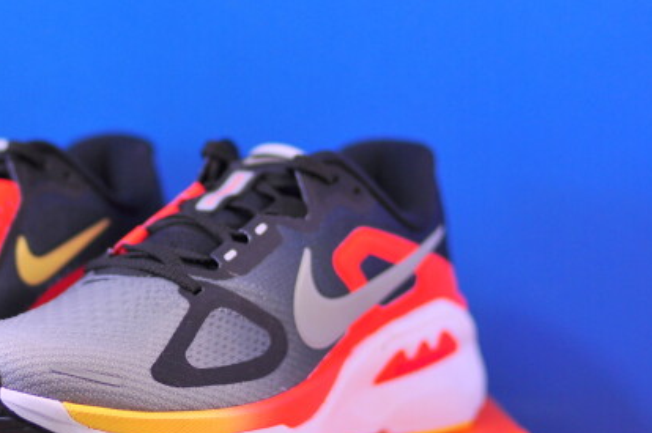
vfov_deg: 9.4
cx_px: 93
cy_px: 166
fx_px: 2623
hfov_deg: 14.1
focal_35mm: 145
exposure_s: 1/320
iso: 250
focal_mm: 50
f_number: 2
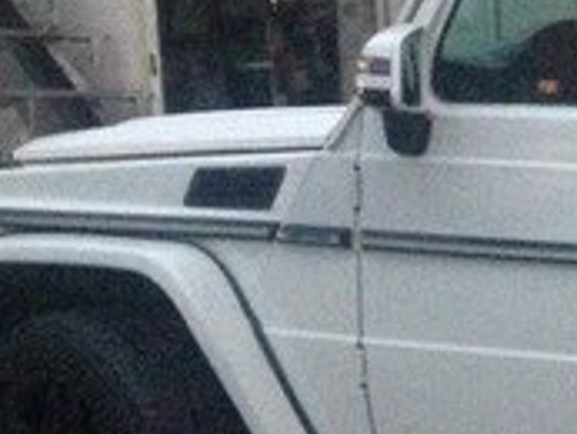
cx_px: 1017
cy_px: 372
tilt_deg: -6.3
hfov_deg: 14.0
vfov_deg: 11.7
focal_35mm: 126
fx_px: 2102
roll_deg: +0.8
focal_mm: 4.12
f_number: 2.4
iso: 800
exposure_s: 1/15
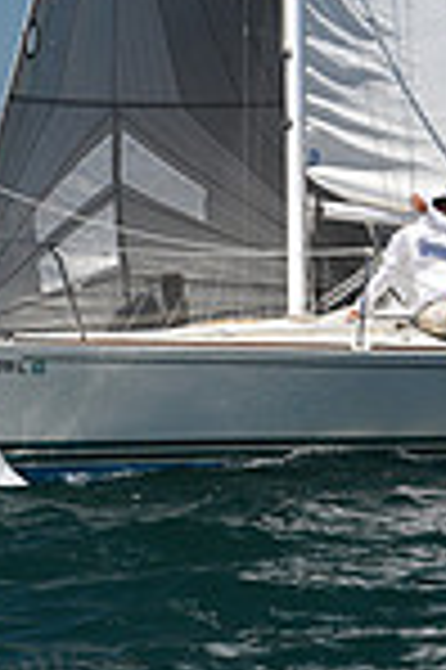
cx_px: 300
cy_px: -22
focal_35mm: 382
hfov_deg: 3.6
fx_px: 7115
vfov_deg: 5.4
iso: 250
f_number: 5
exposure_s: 1/800
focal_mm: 98
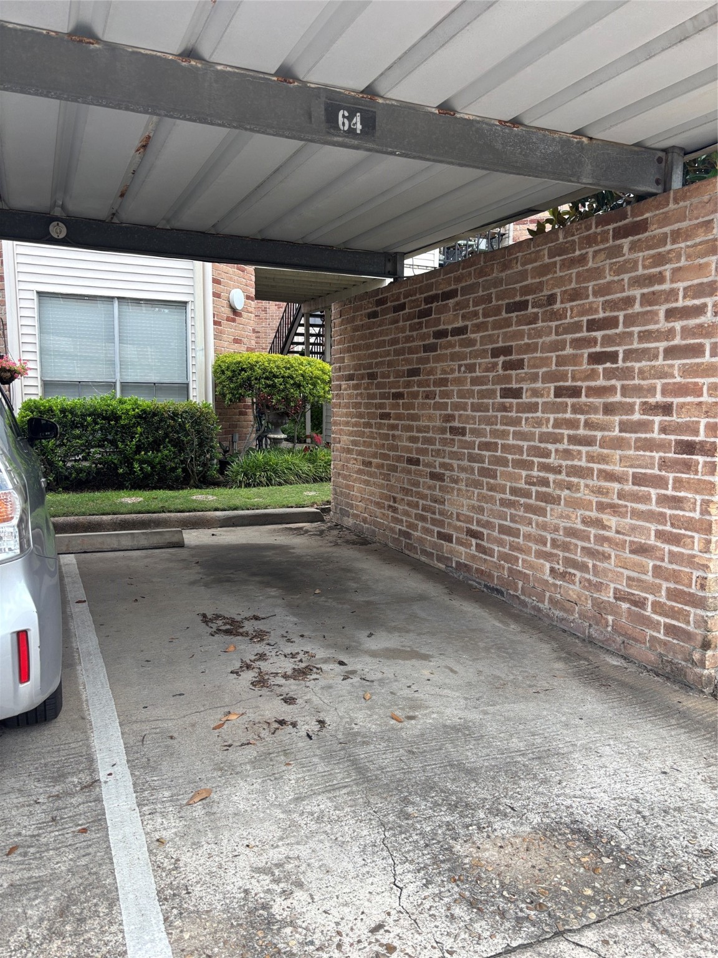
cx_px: 359
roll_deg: -2.1
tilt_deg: -6.2
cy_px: 479
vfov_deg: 67.3
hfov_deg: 53.1
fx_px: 719
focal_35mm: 26
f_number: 1.6
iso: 50
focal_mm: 5.96
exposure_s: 1/565
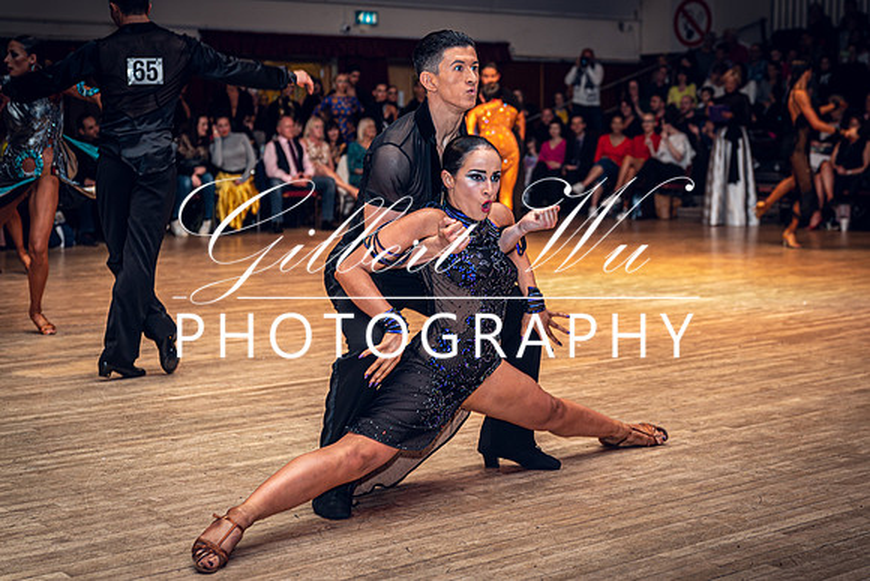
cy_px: 274
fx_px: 1465
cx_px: 477
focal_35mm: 61
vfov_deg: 22.4
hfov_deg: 33.1
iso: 200
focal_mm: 51
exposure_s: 1/160
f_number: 2.8
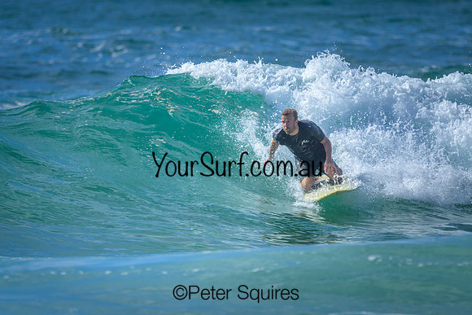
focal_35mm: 1099
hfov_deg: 1.9
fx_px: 14412
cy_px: 151
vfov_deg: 1.3
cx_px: 205
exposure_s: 1/2000
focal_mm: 800
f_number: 6.3
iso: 220
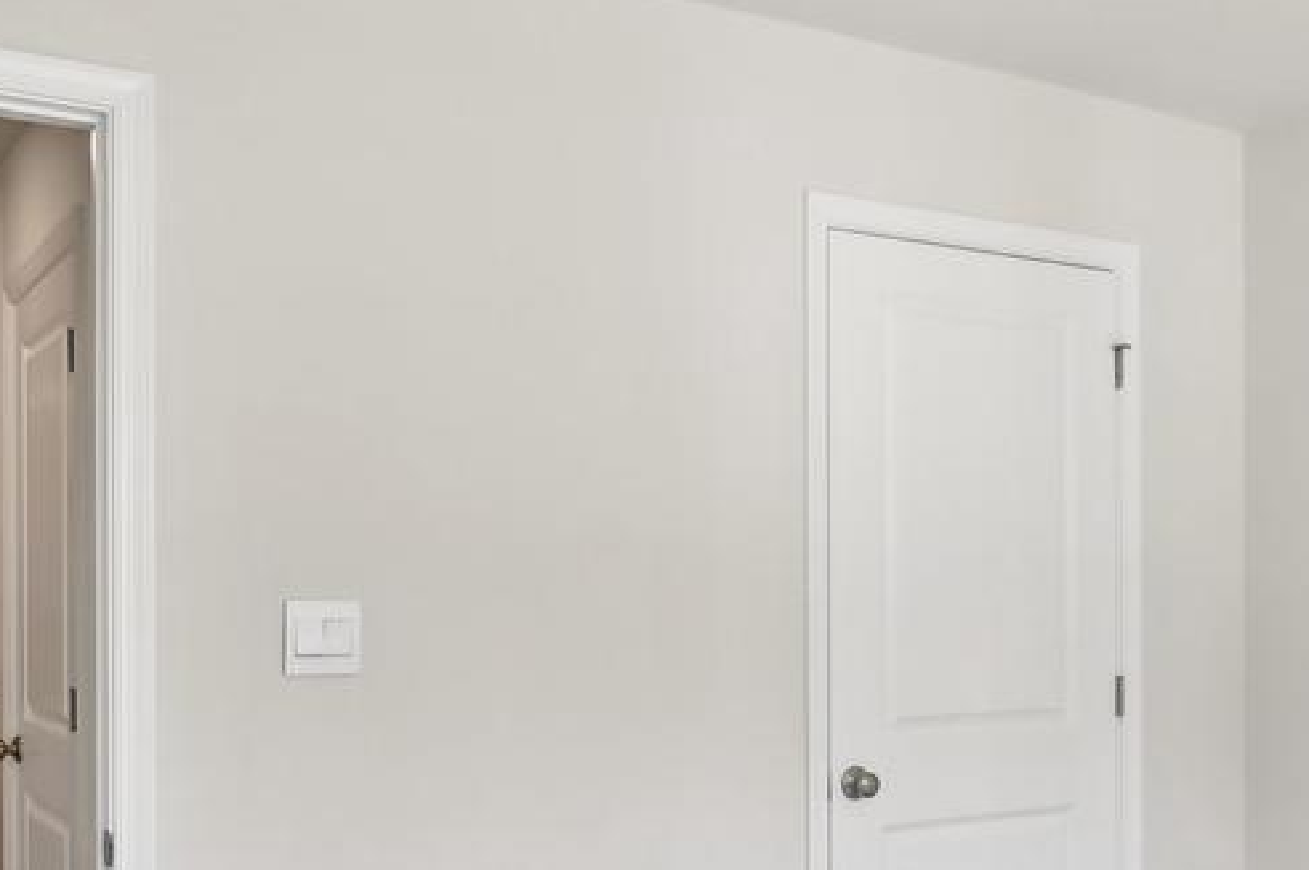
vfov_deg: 32.3
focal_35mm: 41
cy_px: 583
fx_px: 1489
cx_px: 705
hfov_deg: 47.4
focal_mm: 14
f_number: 8
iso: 100
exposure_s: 1/30
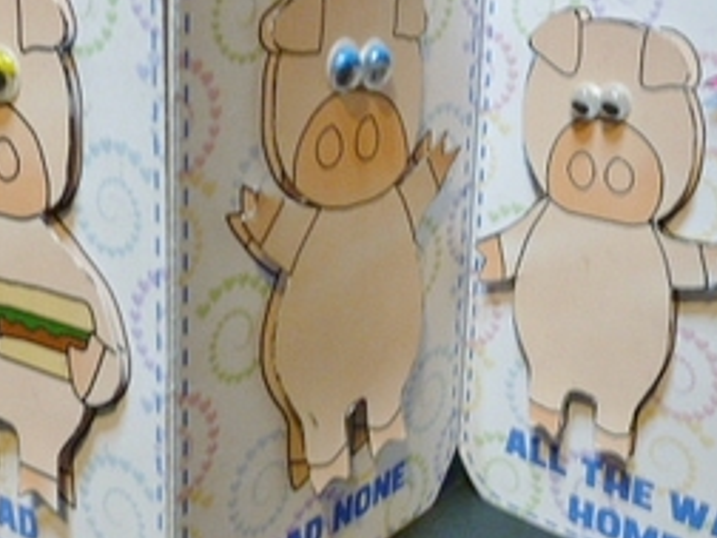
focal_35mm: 50
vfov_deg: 28.9
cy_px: 184
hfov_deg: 38.1
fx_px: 1036
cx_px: 410
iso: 400
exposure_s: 1/8
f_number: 3.3
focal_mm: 5
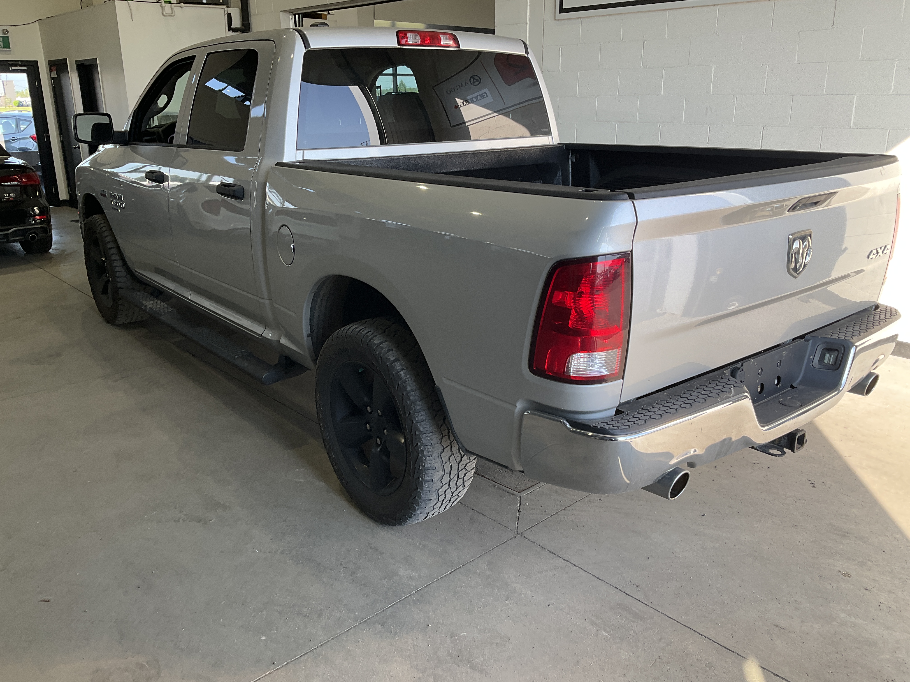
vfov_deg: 48.2
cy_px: 341
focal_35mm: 29
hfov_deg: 61.7
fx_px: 762
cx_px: 455
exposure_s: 1/168
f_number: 1.8
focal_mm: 3
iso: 20
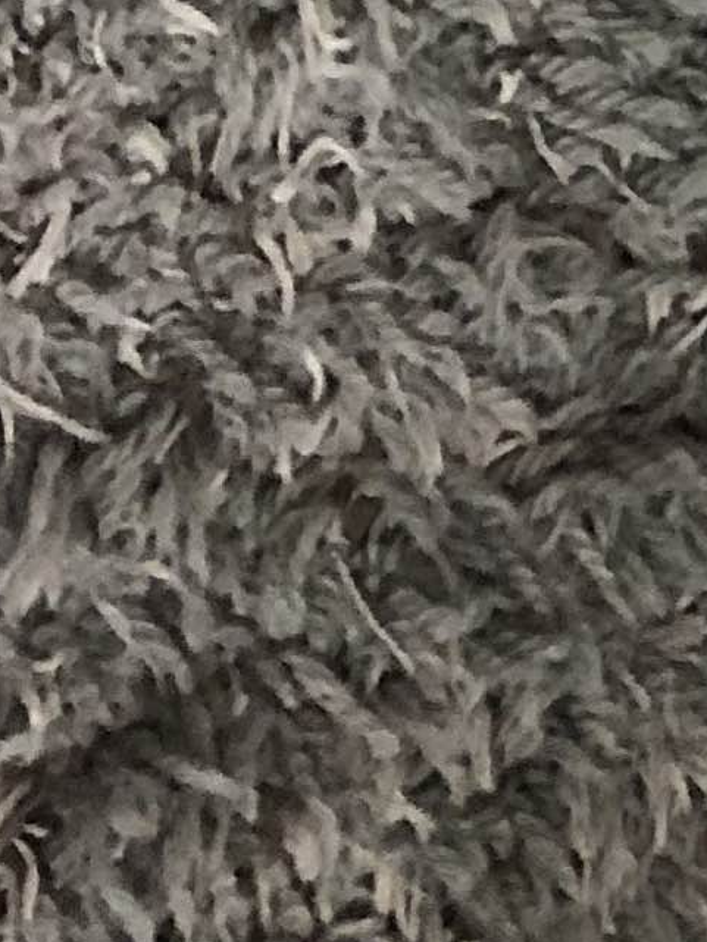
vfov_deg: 9.0
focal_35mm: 176
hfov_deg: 7.4
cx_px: 2145
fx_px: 4791
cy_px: -1955
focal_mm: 3.99
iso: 50
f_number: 1.8
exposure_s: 1/15
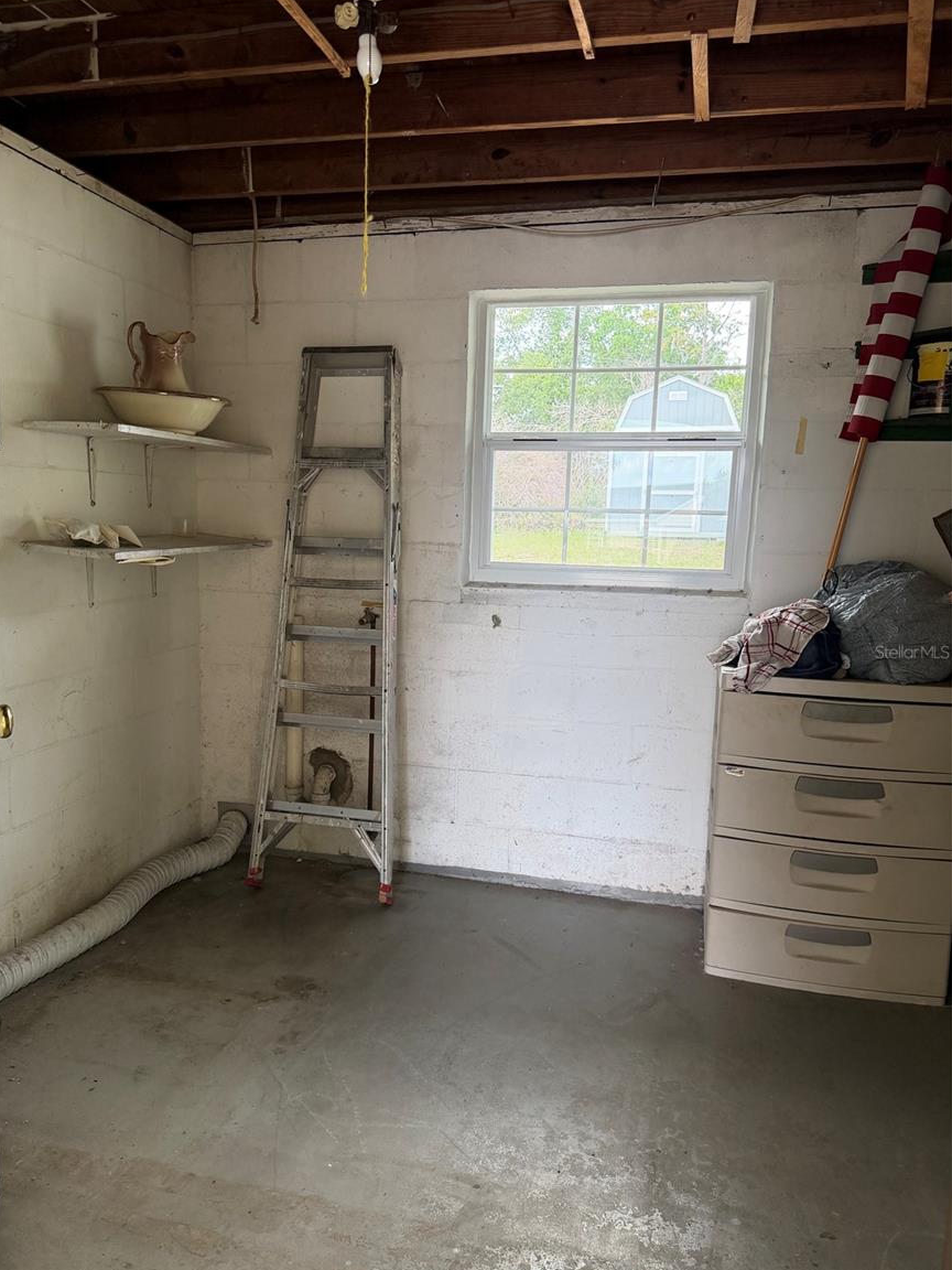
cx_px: 457
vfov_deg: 69.4
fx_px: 917
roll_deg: -0.9
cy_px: 652
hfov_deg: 54.9
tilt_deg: -9.5
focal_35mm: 25
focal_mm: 6.76
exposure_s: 1/176
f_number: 1.78
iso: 200
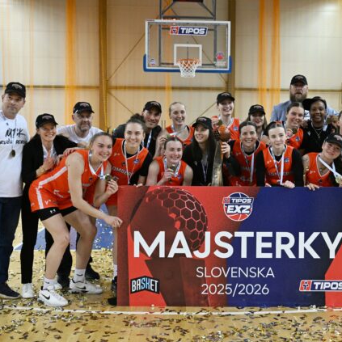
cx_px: 205
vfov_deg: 37.6
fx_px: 503
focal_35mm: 45
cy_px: 172
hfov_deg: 37.4
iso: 3200
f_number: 2.8
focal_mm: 35
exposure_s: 1/800
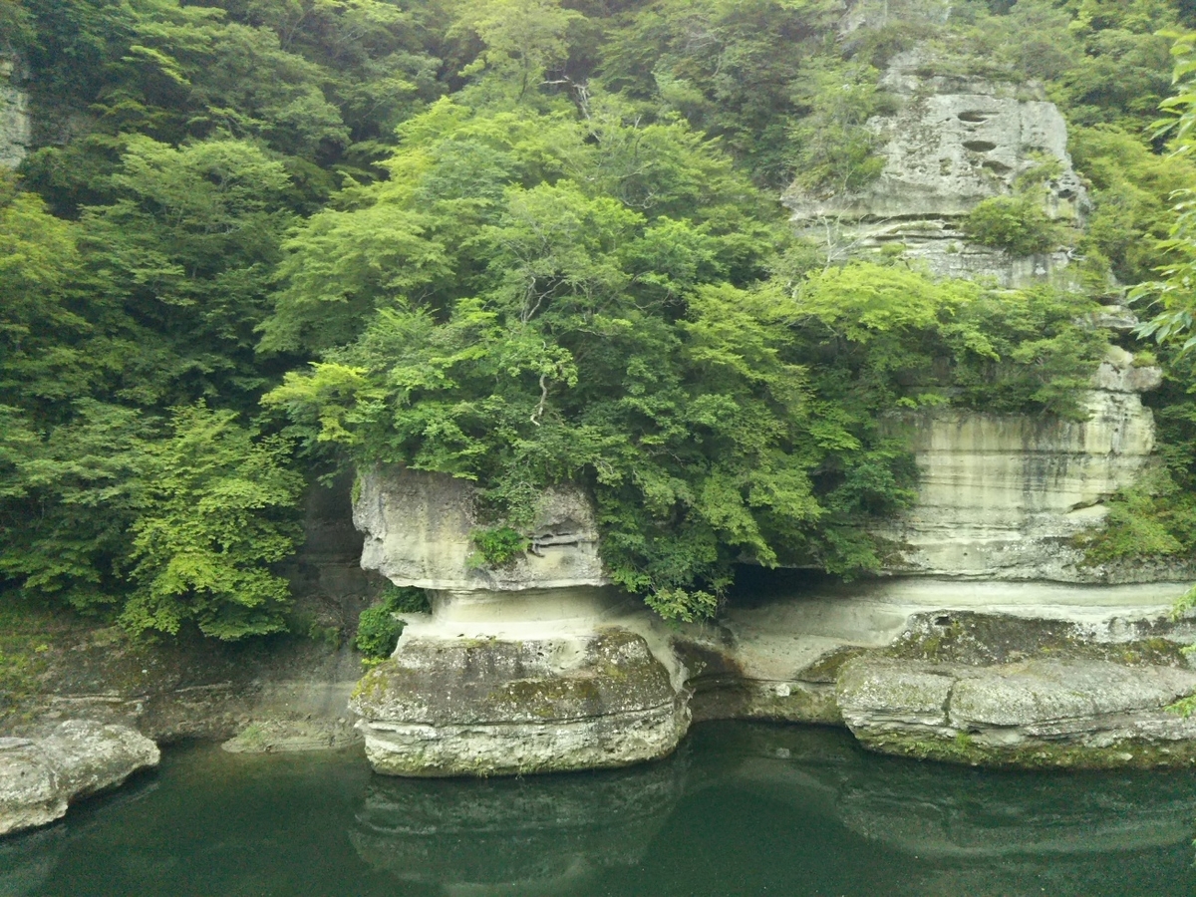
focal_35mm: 30
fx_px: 1037
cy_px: 448
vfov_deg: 46.8
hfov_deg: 60.0
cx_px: 598
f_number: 2.2
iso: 250
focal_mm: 4
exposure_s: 1/60
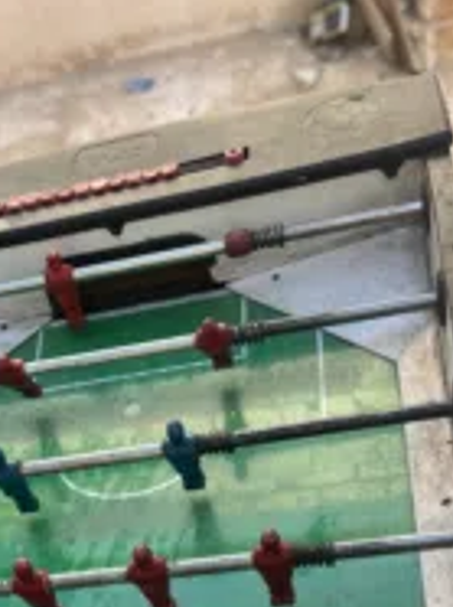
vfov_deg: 31.1
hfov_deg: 25.7
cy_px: 646
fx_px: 979
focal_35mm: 56
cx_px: 108
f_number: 1.5
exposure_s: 1/692
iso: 50
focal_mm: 5.7
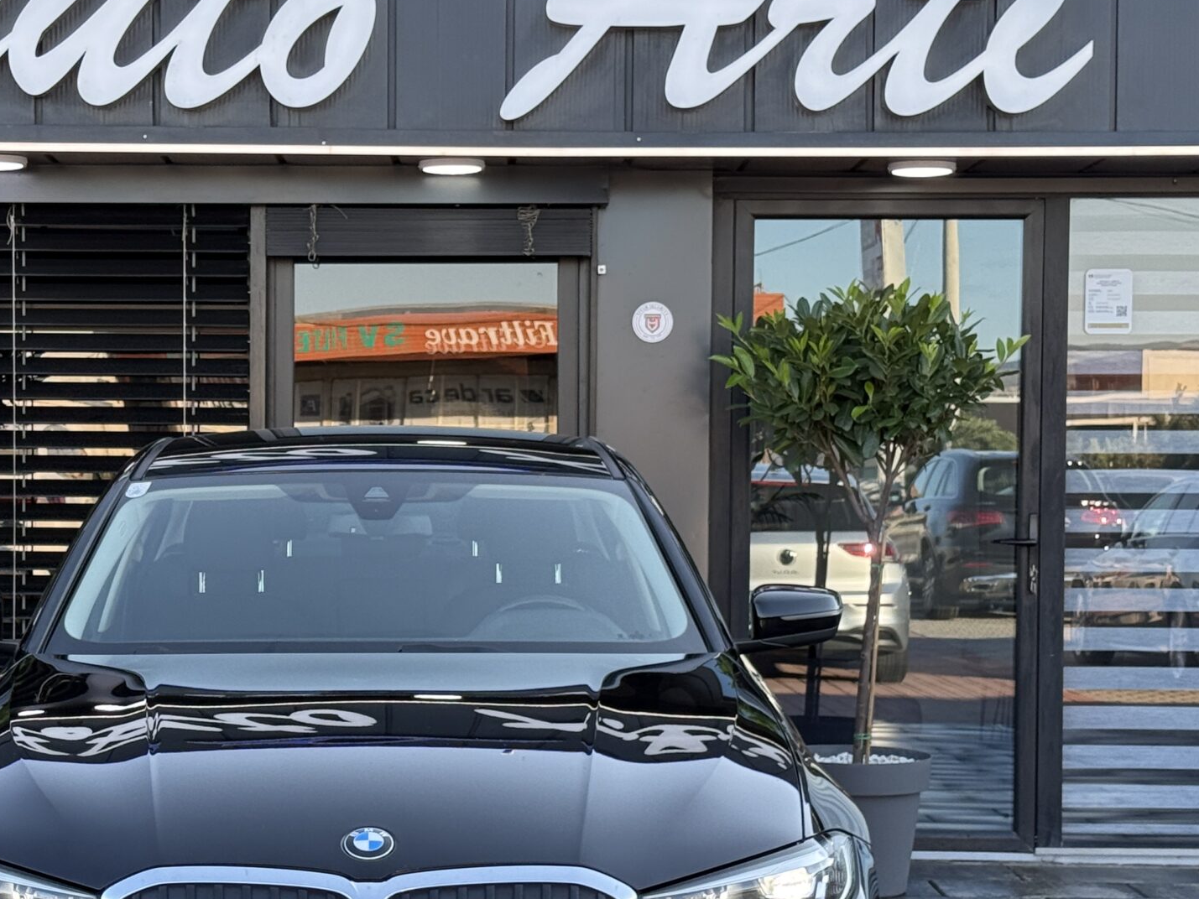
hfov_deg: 22.6
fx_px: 2979
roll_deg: +0.0
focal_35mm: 86
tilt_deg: -2.0
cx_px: 368
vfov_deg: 17.2
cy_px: 551
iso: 80
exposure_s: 1/466
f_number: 1.78
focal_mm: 6.76
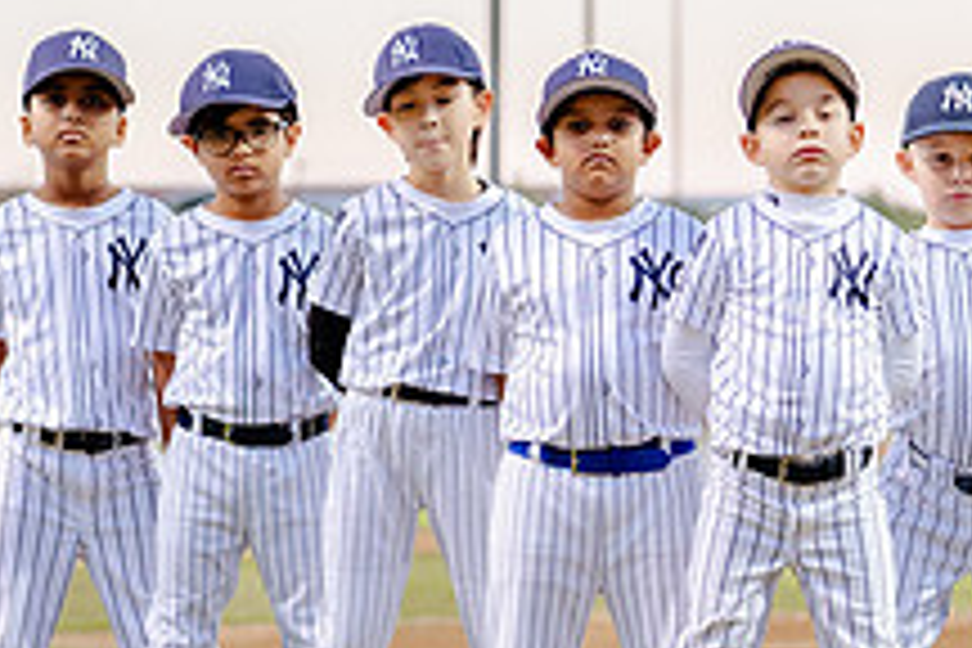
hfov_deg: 11.6
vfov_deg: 7.8
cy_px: 401
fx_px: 4752
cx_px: 798
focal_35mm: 176
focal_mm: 50
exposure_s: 1/500
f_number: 2
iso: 1000
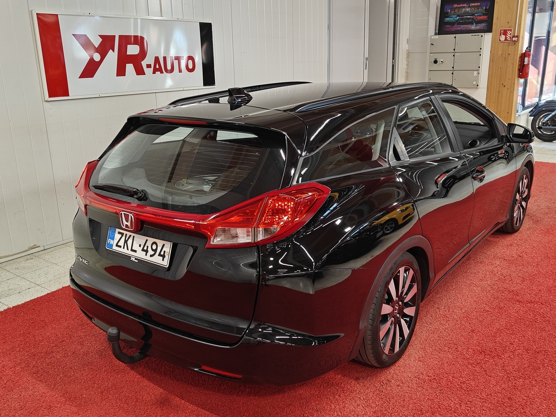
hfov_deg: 56.8
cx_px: 278
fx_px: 514
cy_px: 208
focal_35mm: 32
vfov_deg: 44.2
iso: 80
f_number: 1.8
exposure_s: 1/56
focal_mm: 5.59
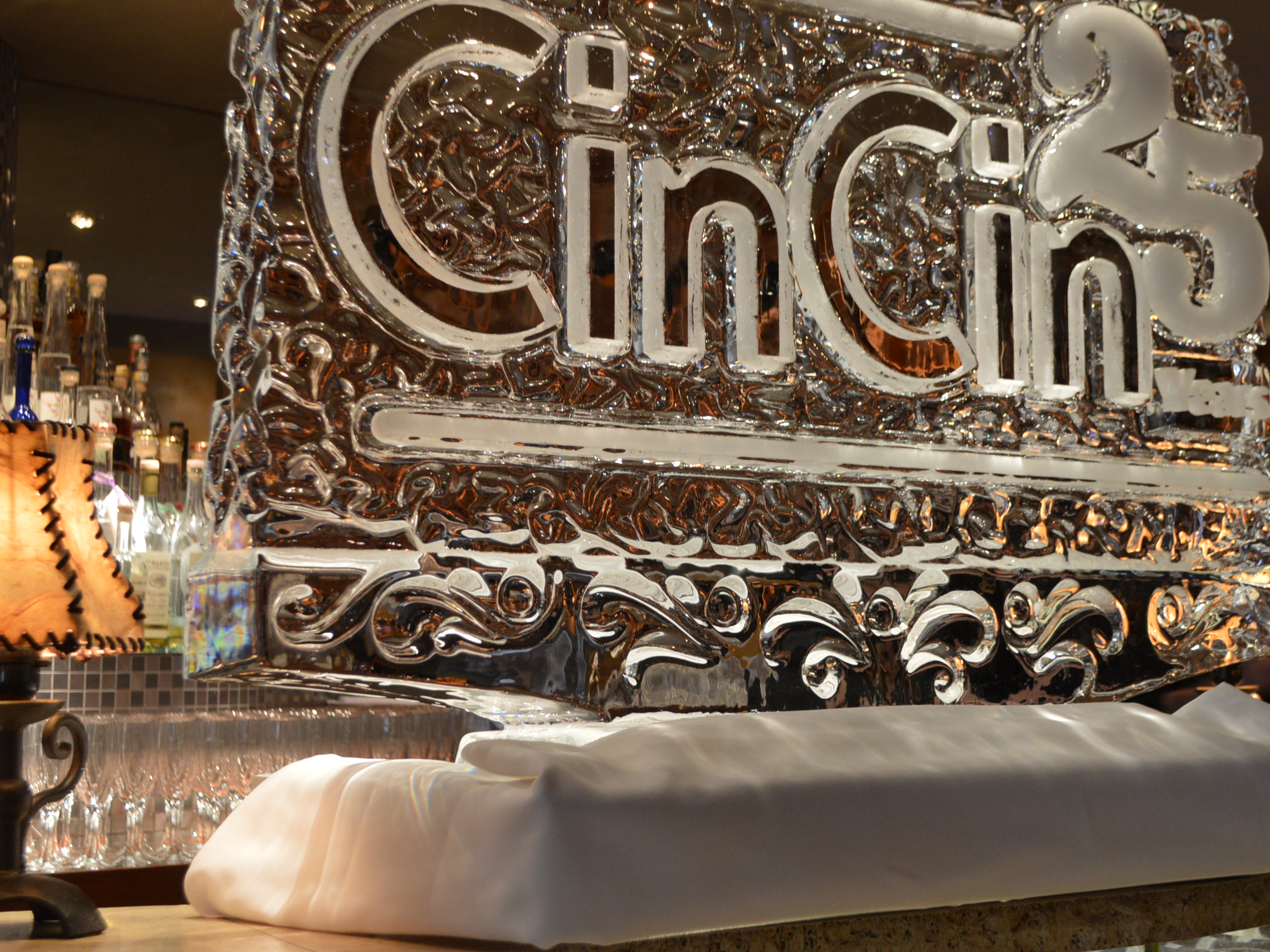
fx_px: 2091
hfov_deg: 33.7
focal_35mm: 57
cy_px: 432
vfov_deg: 25.7
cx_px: 740
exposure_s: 1/15
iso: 720
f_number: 4.5
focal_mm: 30
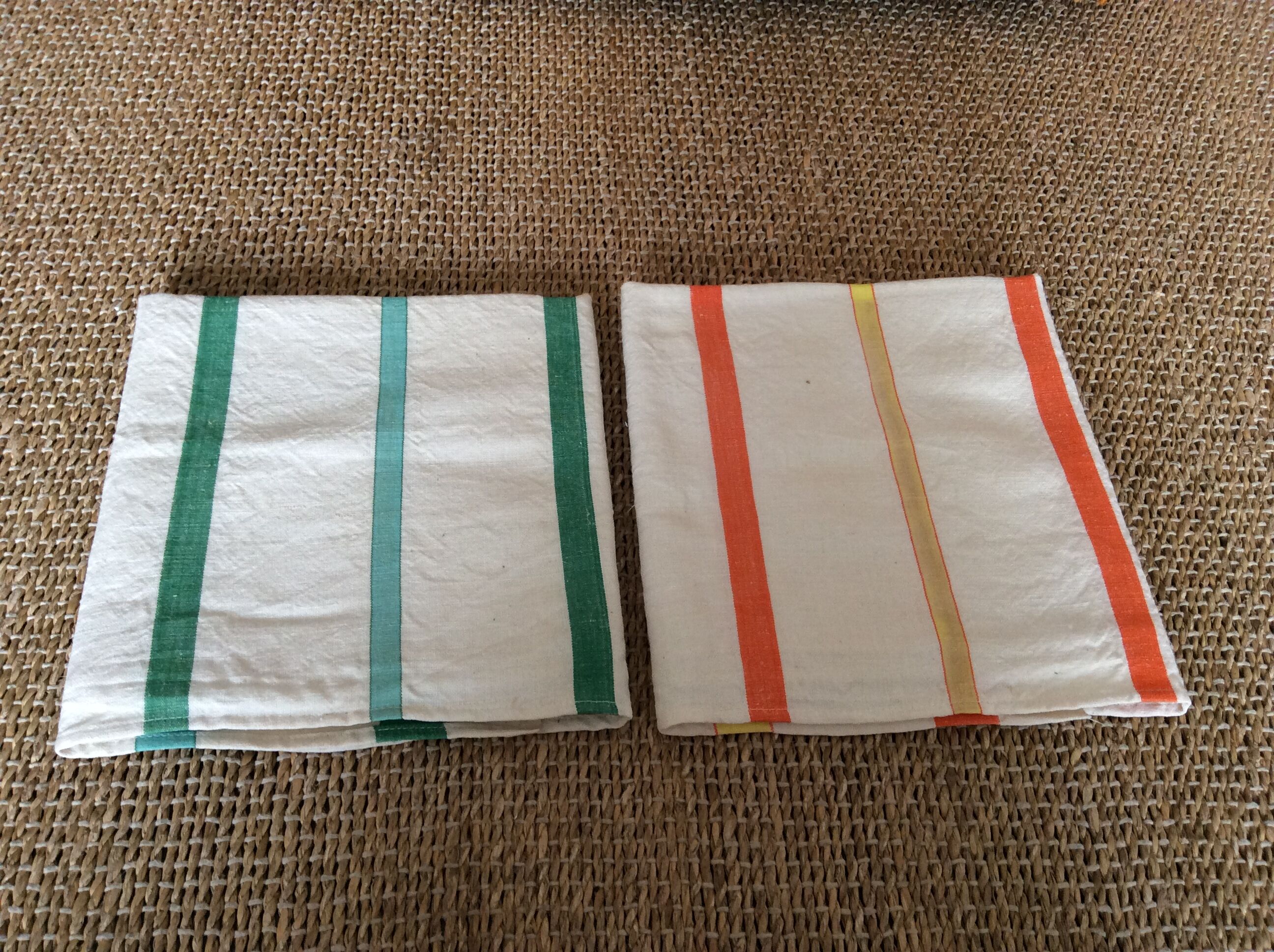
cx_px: 637
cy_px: 476
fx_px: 1176
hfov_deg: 56.9
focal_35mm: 32
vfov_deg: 44.1
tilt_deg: -56.5
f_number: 2.4
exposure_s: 1/25
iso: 64
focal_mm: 3.3
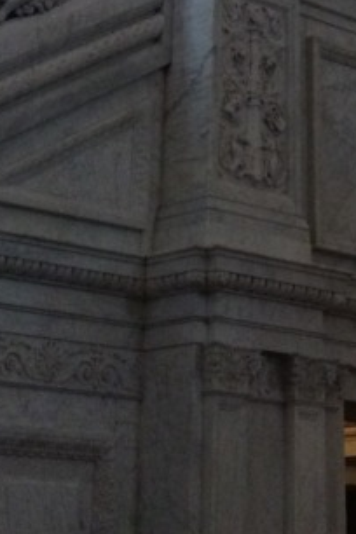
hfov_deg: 13.0
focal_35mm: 105
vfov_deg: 16.7
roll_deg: +1.3
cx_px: 295
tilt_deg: +31.3
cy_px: -375
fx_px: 1557
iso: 250
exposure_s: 1/30
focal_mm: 4.15
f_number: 2.2
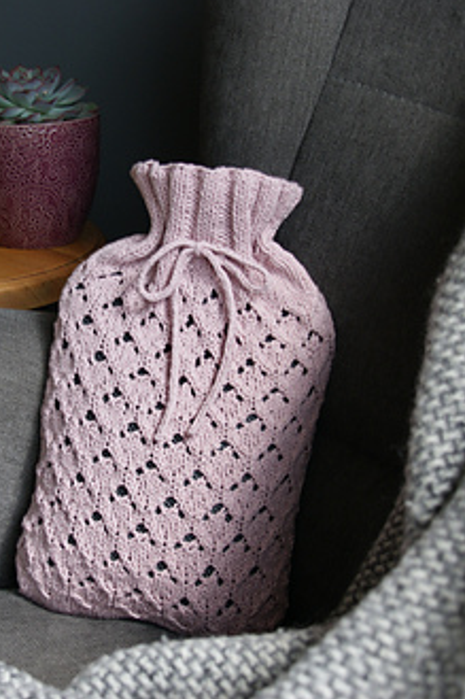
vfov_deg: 31.4
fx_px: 1241
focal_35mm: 64
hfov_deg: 21.0
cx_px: 113
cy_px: 350
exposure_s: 1/50
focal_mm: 28
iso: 100
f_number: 4.5
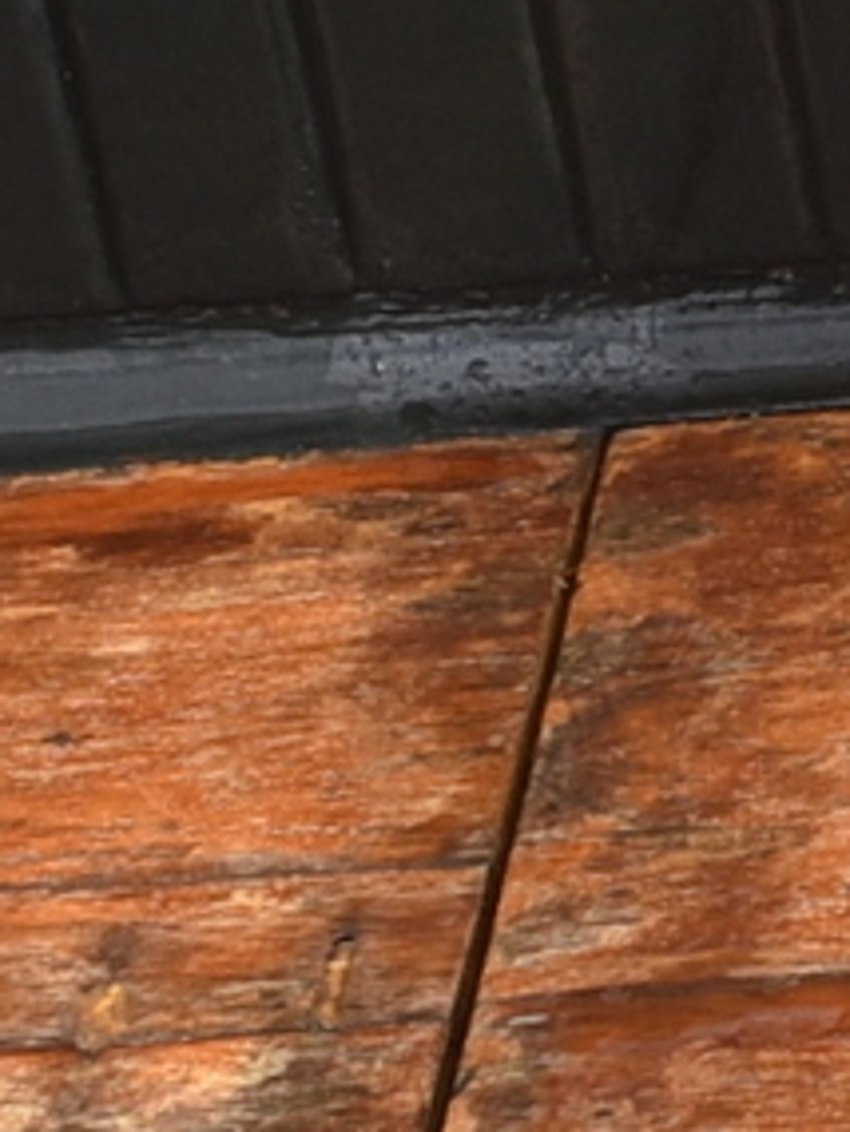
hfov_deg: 6.1
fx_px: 7459
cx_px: 2339
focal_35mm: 228
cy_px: -570
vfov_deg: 8.5
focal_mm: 18
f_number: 8
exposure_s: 1/250
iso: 250
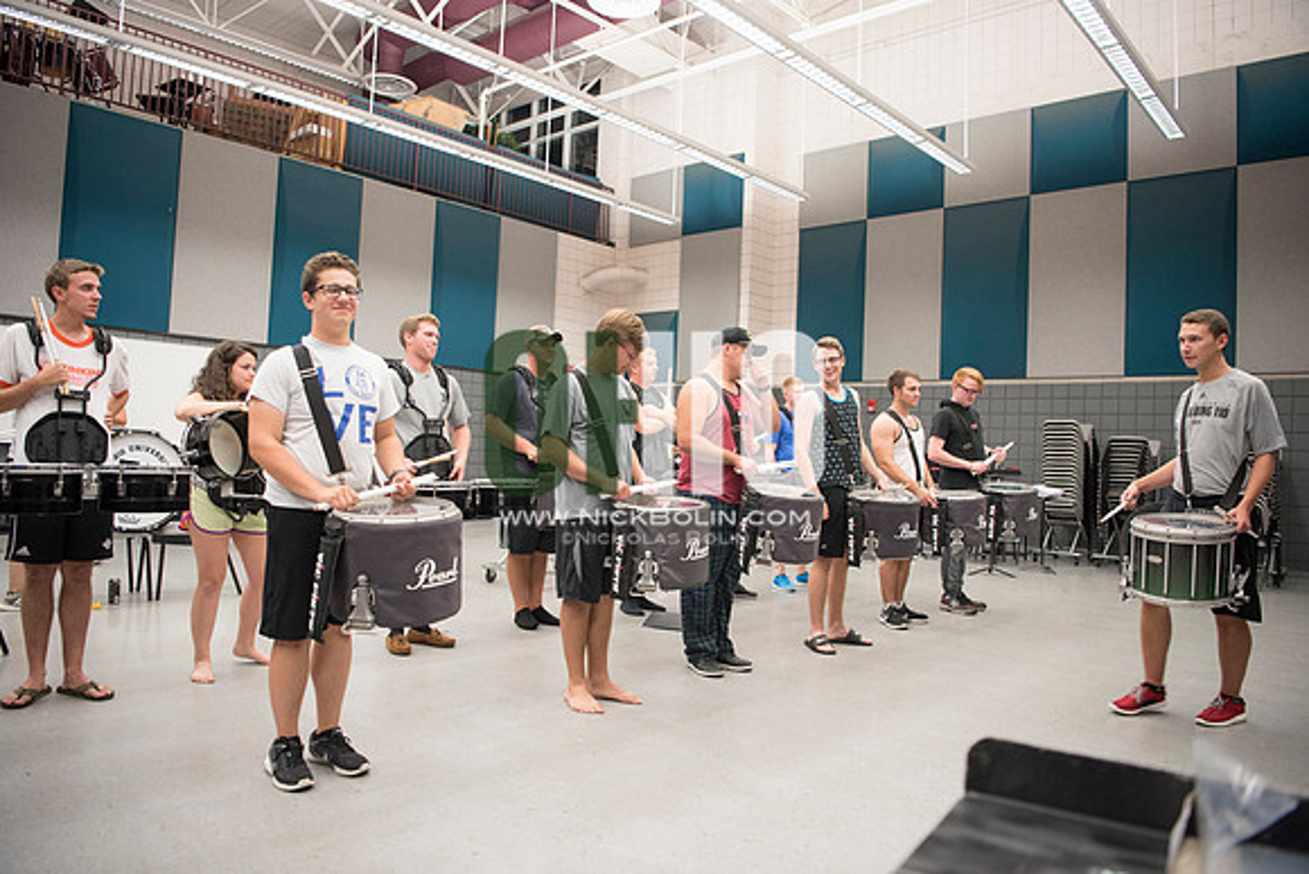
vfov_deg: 53.2
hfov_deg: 73.7
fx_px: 873
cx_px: 654
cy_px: 437
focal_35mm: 24
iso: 1250
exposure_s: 1/160
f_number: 2.8
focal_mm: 24
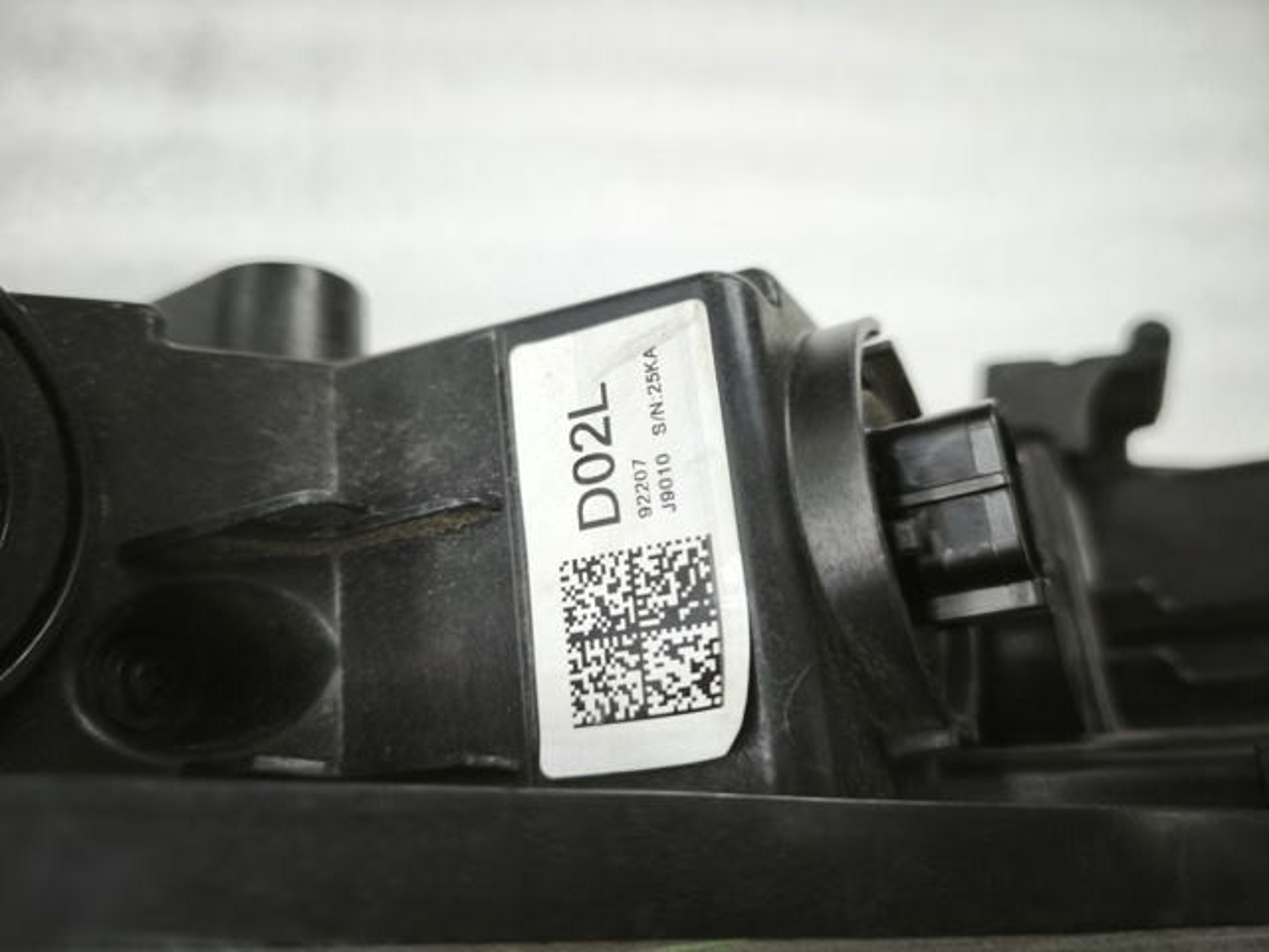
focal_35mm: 23
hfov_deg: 73.9
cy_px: 476
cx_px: 634
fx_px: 843
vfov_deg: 58.9
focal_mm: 5.35
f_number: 1.7
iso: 320
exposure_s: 1/50
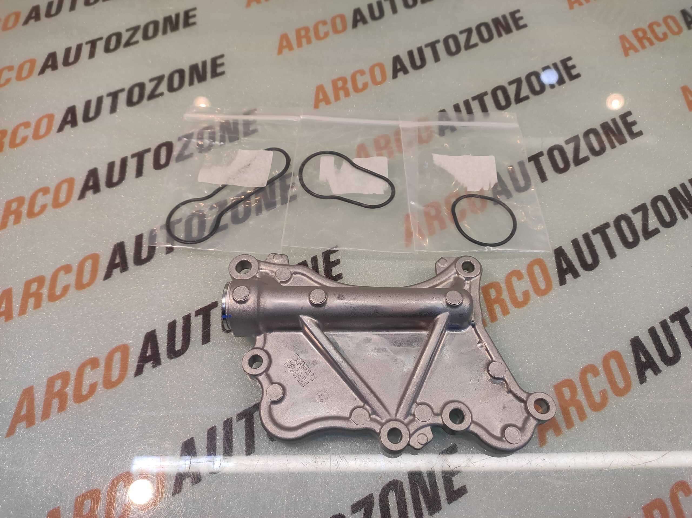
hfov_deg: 91.1
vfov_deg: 74.7
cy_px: 259
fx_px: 340
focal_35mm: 17
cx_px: 346
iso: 129
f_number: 1.79
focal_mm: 4.74
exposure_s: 1/50
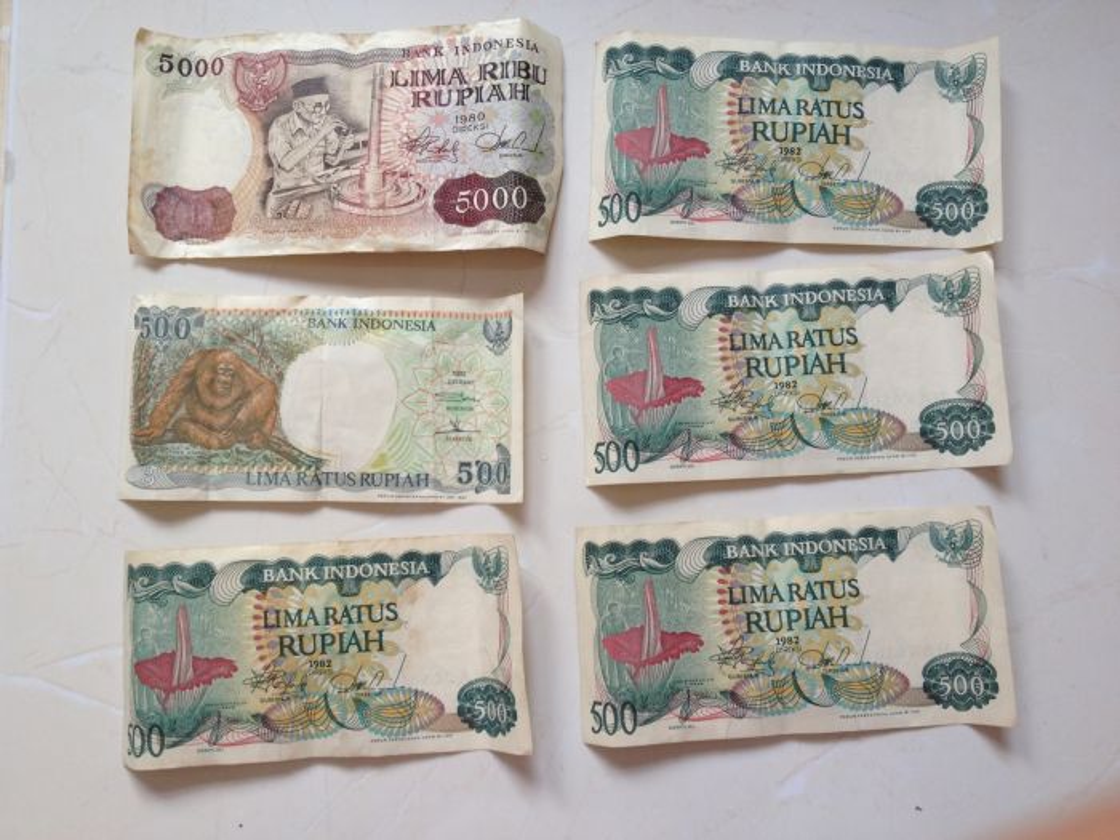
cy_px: 420
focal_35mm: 35
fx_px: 1132
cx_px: 560
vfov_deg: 40.7
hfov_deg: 52.6
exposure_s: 1/40
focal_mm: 4.28
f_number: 2.4
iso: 64
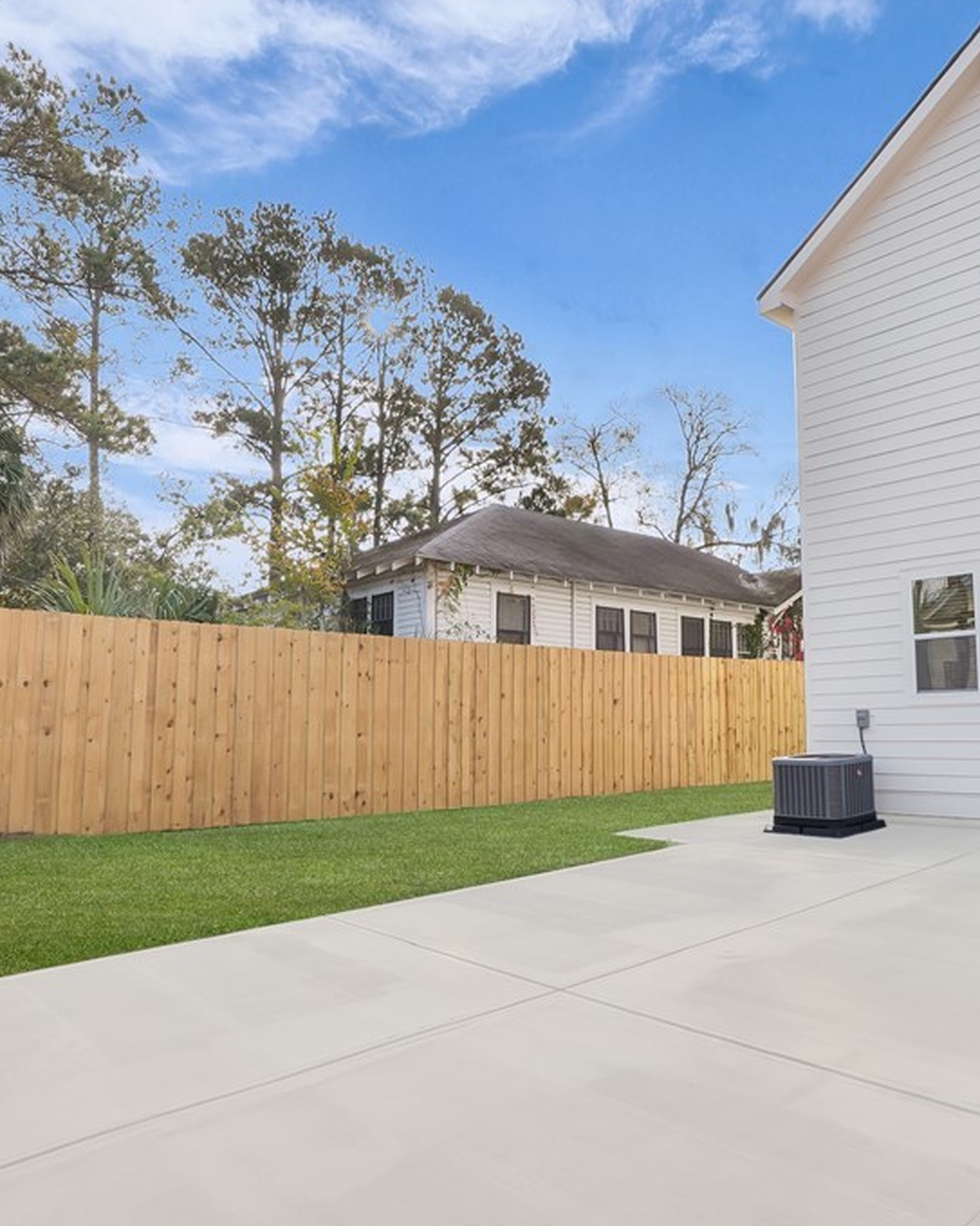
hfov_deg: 57.9
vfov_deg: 70.3
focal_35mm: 24
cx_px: 619
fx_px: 870
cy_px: 634
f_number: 9
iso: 320
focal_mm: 16
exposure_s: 1/250
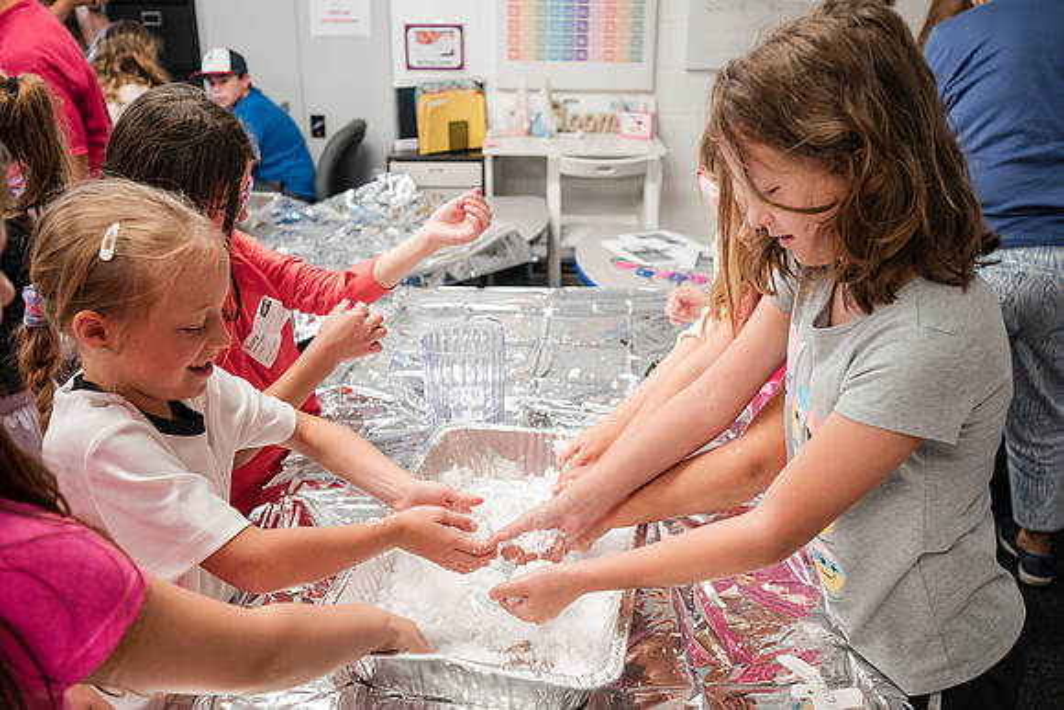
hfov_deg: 59.6
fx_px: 929
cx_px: 535
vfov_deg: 41.8
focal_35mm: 31
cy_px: 355
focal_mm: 30
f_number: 4
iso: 2000
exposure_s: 1/125
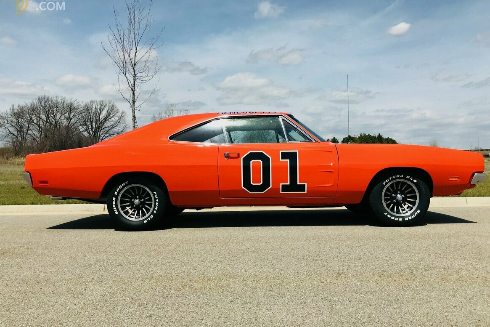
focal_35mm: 30
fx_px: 408
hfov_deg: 61.9
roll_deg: +1.1
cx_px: 250
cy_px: 175
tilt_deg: -1.5
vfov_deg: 43.6
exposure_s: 1/4167
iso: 20
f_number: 1.8
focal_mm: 3.99
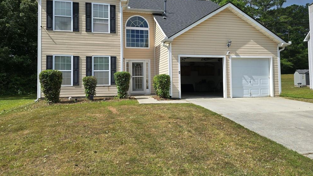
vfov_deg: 44.2
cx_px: 156
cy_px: 73
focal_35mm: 26
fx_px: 216
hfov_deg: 71.9
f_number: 1.7
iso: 12
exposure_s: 1/968
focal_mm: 6.3
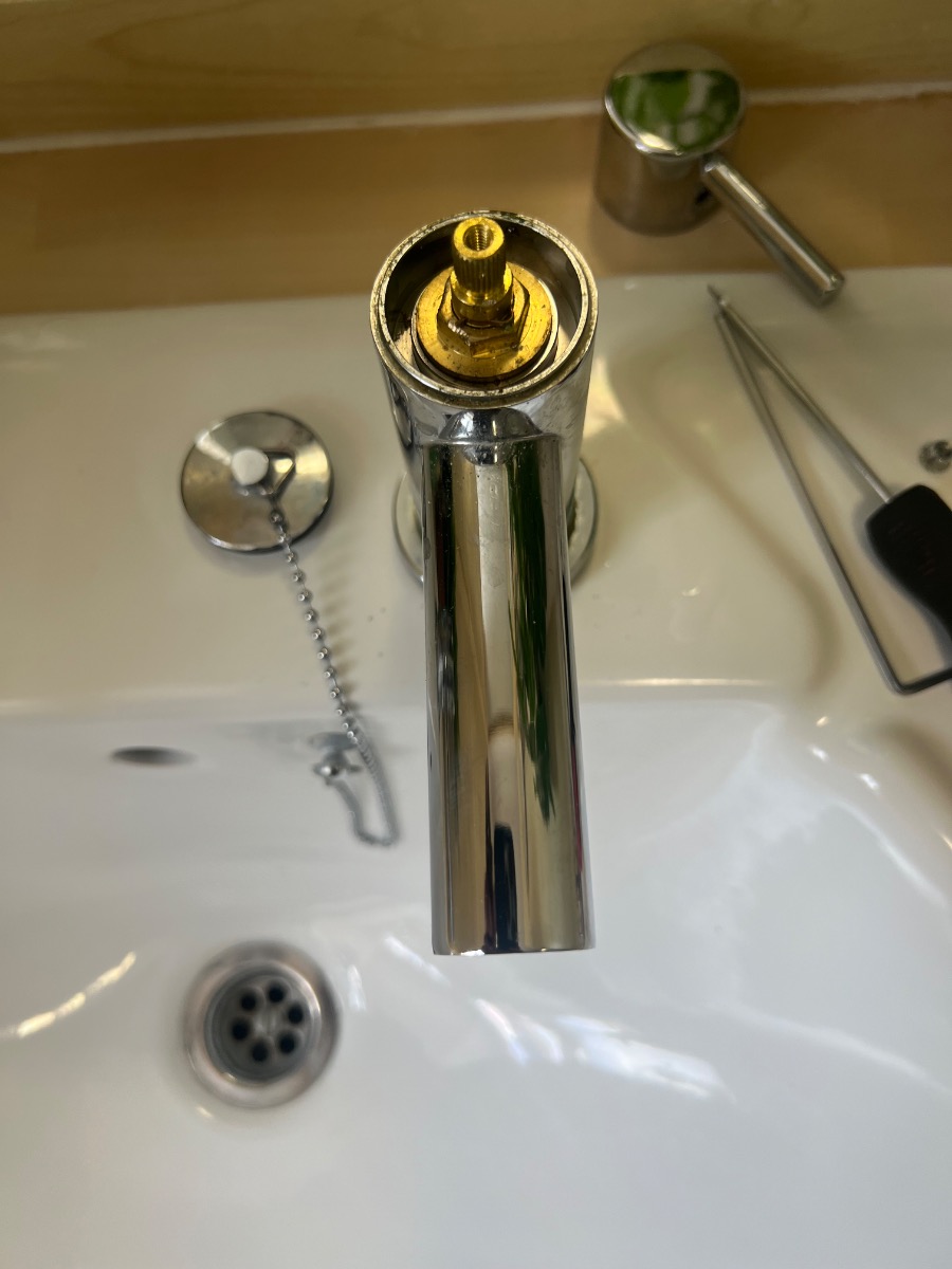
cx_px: 476
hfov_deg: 53.1
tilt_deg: -75.2
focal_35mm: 26
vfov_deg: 67.3
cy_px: 634
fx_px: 953
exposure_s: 1/214
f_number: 1.5
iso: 40
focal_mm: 5.7
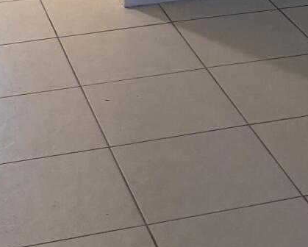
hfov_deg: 15.8
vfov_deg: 11.7
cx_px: 229
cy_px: -221
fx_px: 1104
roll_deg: +0.4
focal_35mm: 121
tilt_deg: -6.9
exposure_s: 1/120
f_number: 1.6
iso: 160
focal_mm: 5.96
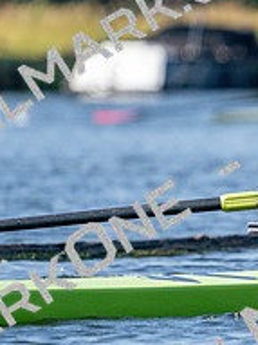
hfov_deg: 1.2
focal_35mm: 1277
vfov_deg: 1.6
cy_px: 160
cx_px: 493
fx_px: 12705
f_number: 6.3
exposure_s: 1/1600
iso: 400
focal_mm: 437
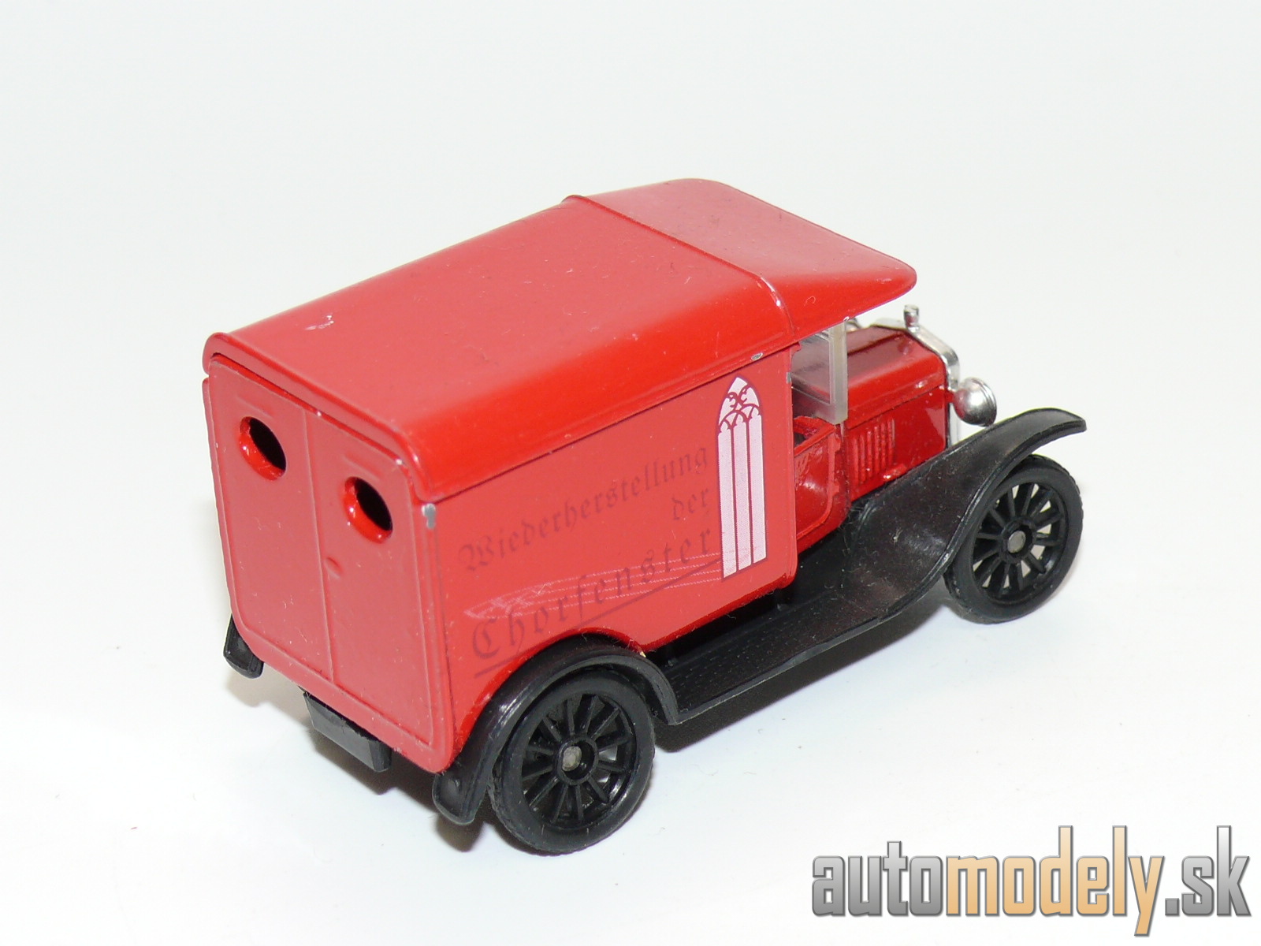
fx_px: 3461
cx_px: 630
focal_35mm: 95
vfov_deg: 15.6
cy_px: 473
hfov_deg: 20.7
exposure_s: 1/30
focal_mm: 12.9
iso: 100
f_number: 4
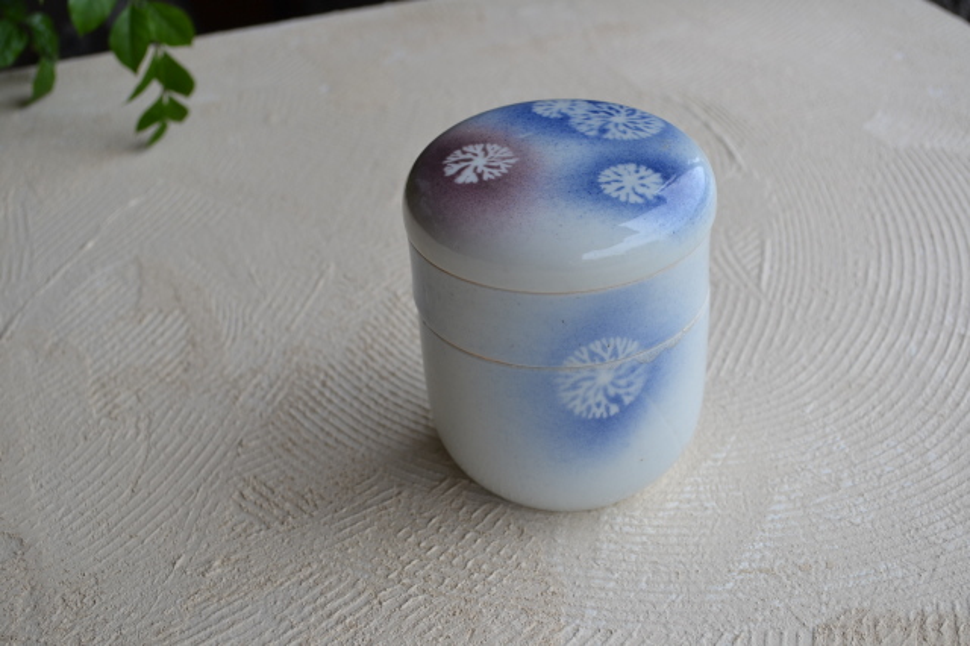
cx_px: 485
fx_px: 1373
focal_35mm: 51
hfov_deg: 38.9
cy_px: 323
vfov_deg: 26.5
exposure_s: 1/125
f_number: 5.6
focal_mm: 34
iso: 110
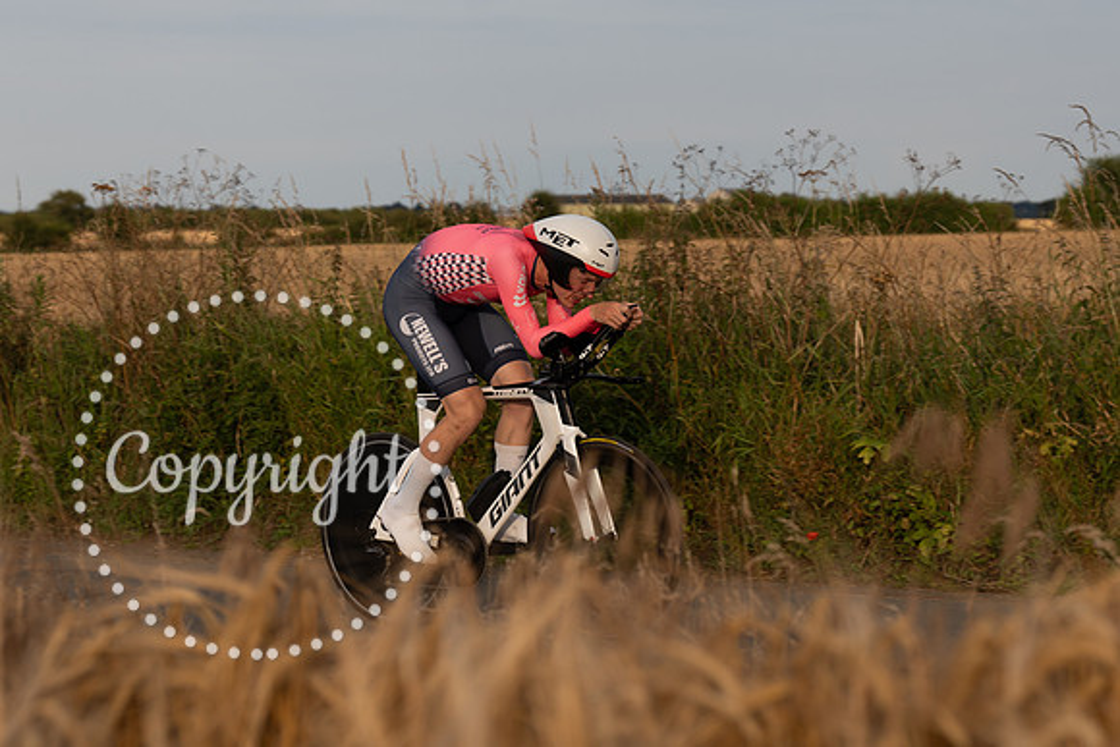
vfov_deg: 12.8
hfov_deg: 19.1
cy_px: 301
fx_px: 3325
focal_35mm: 107
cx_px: 548
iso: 160
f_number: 4.5
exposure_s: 1/800
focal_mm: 78
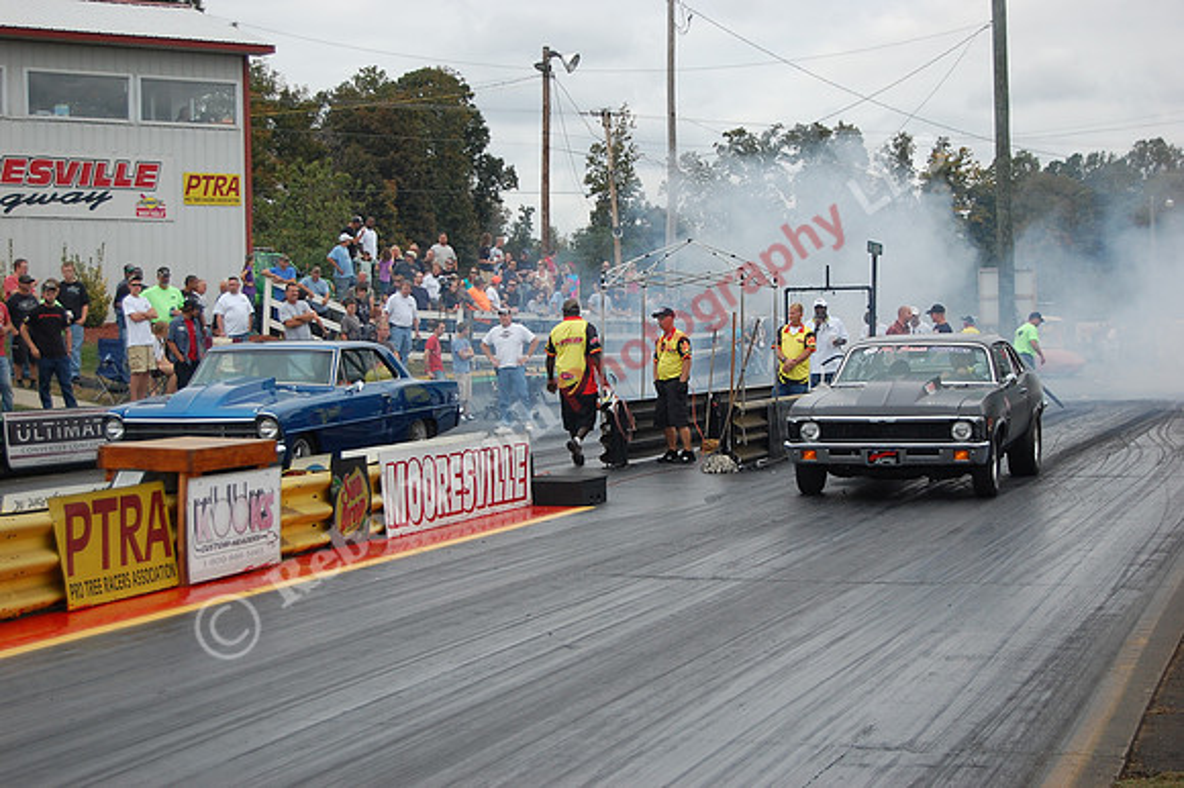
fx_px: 2219
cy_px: 394
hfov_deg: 29.9
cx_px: 592
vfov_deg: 20.1
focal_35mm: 68
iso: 320
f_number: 5.3
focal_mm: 45
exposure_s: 1/1000
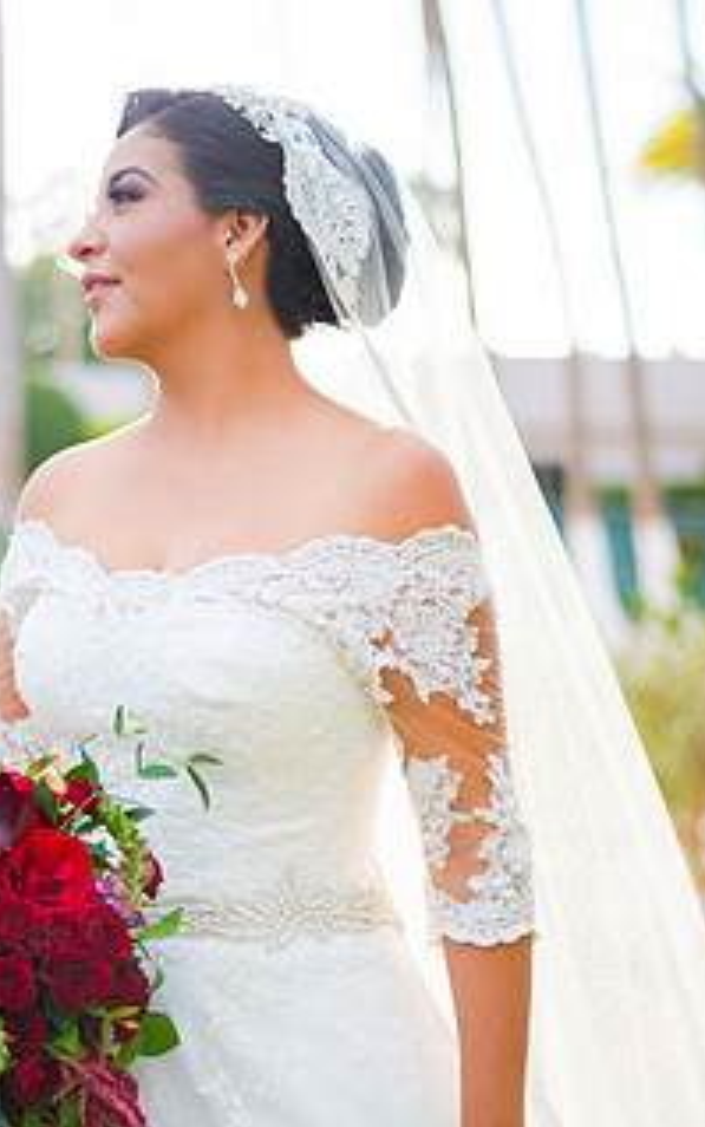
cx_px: 188
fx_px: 2211
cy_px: 680
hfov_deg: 18.0
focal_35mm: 72
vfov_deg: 28.5
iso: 125
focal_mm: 50
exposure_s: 1/640
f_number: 1.8
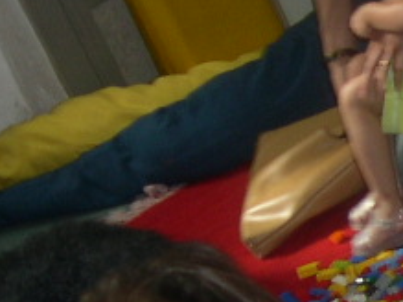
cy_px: 219
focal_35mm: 178
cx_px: 552
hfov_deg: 10.8
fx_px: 2071
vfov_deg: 8.3
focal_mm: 8
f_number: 2.8
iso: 100
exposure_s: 1/60
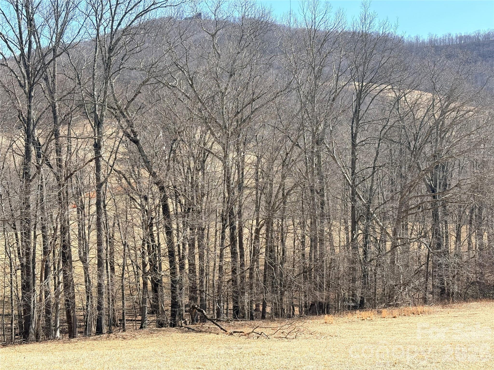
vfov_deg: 28.0
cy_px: 185
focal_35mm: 52
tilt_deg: -1.6
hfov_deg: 36.8
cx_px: 247
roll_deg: +2.6
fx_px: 742
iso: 50
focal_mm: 5.96
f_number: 1.6
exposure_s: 1/1957
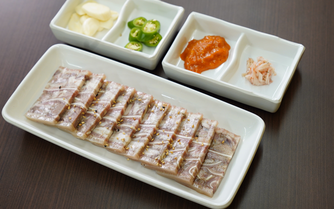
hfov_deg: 29.4
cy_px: 90
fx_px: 637
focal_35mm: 70
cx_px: 151
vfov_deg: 18.6
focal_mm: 62
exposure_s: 1/125
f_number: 5.6
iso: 1600
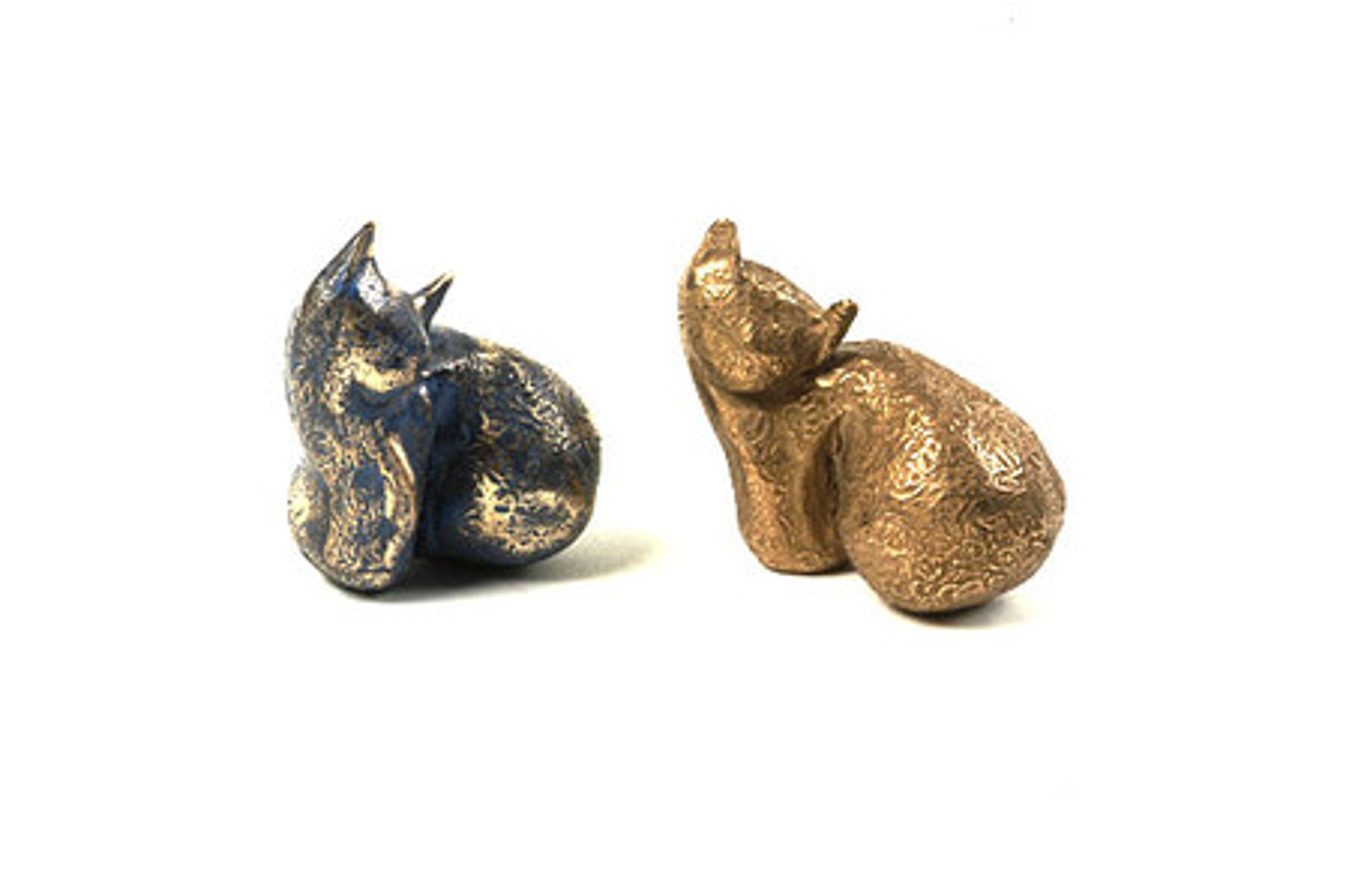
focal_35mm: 82
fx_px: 3088
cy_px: 448
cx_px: 674
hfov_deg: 24.6
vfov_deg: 16.5
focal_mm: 55
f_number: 22
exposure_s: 1/125
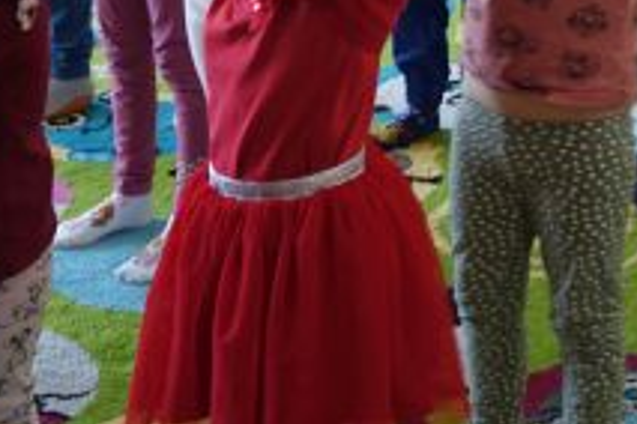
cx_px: 434
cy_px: -157
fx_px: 2176
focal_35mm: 123
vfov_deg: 10.8
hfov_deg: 16.6
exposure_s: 1/50
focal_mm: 15.13
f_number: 2.8
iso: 320
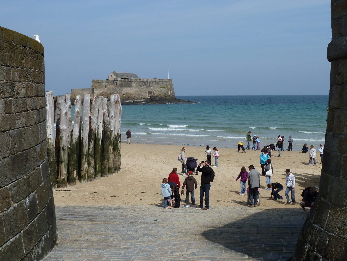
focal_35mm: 48
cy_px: 130
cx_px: 174
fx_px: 481
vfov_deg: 30.3
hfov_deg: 39.7
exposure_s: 1/400
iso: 80
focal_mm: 7.9
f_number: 5.6
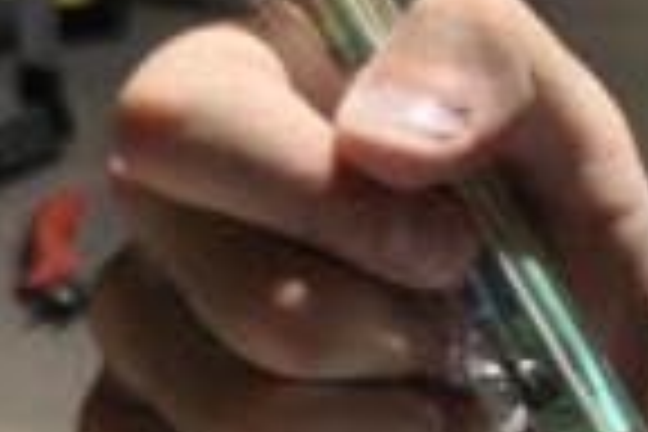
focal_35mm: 256
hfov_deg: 7.8
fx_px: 4608
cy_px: 558
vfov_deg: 5.3
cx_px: 1184
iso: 400
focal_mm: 24
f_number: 4
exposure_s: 1/250
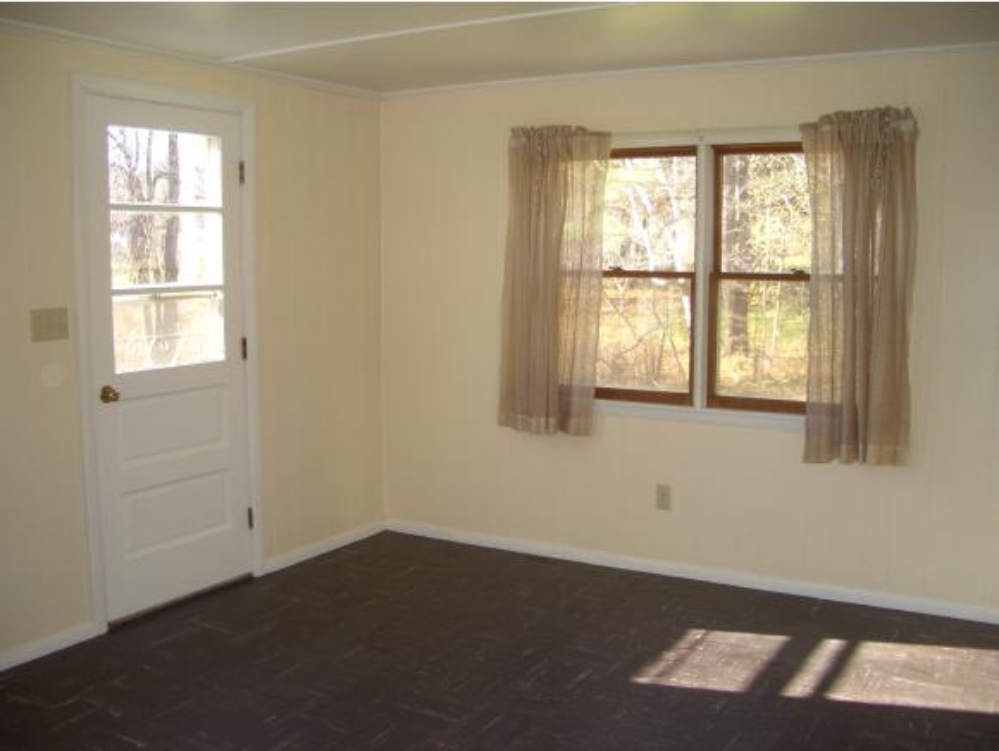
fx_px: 1011
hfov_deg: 52.6
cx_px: 500
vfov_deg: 40.8
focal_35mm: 35
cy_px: 376
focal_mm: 5.8
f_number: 2.6
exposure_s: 1/100
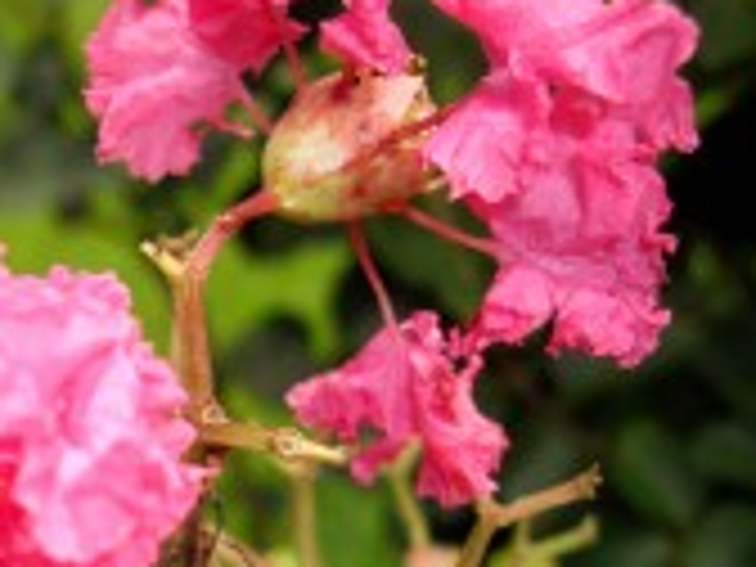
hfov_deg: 23.8
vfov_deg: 18.3
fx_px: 1725
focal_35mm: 79
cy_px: 540
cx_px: 22
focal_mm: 7.9
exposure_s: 1/125
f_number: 8
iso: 64
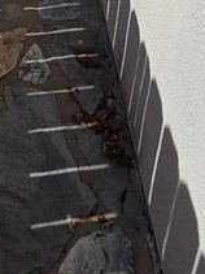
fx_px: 498
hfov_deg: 22.7
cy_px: -166
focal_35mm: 63
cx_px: 22
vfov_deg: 23.0
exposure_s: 1/4064
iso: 50
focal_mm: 2.2
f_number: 2.2
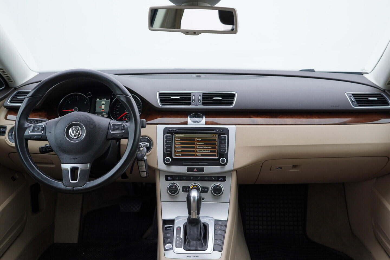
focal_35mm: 36
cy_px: 130
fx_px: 390
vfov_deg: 36.9
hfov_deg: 53.1
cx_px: 195
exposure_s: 1/50
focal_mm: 24
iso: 125
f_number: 3.2
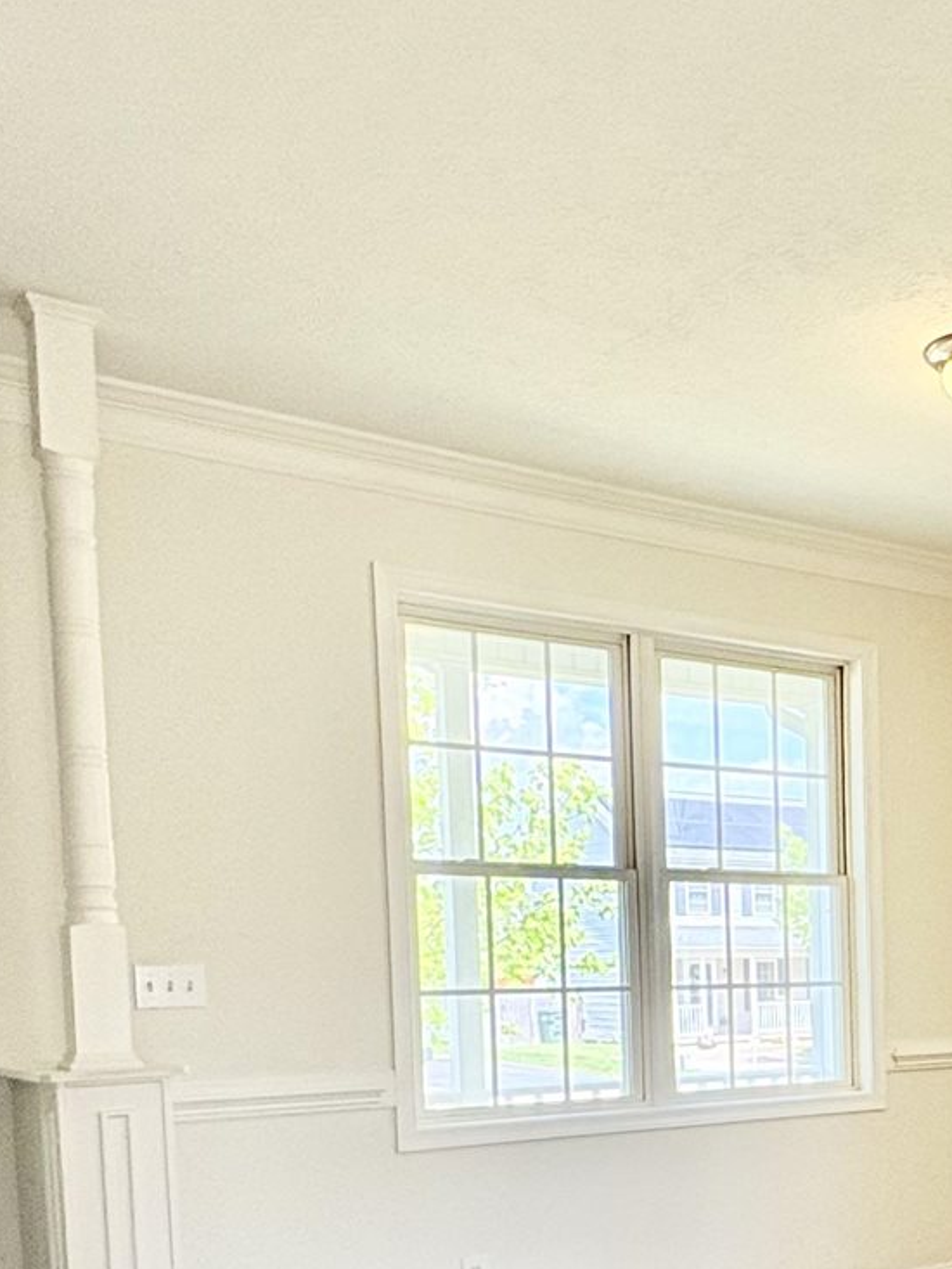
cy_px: 1061
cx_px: 1139
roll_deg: -0.2
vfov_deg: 40.7
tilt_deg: -3.1
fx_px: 1613
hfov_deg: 28.6
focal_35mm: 44
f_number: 2.2
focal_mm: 2.22
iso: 100
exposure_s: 1/130
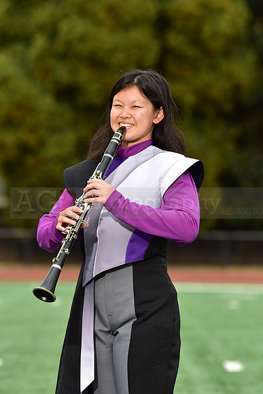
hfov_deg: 6.9
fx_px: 2190
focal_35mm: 200
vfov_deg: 10.3
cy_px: 197
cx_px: 132
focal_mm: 200
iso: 500
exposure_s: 1/250
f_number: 5
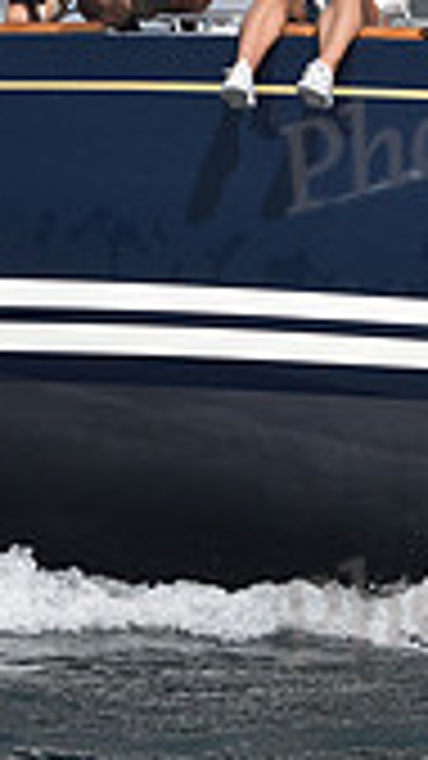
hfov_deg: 4.8
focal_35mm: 252
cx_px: 50
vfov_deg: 8.5
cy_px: -74
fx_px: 5087
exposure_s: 1/1250
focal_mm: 70
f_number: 5
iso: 250
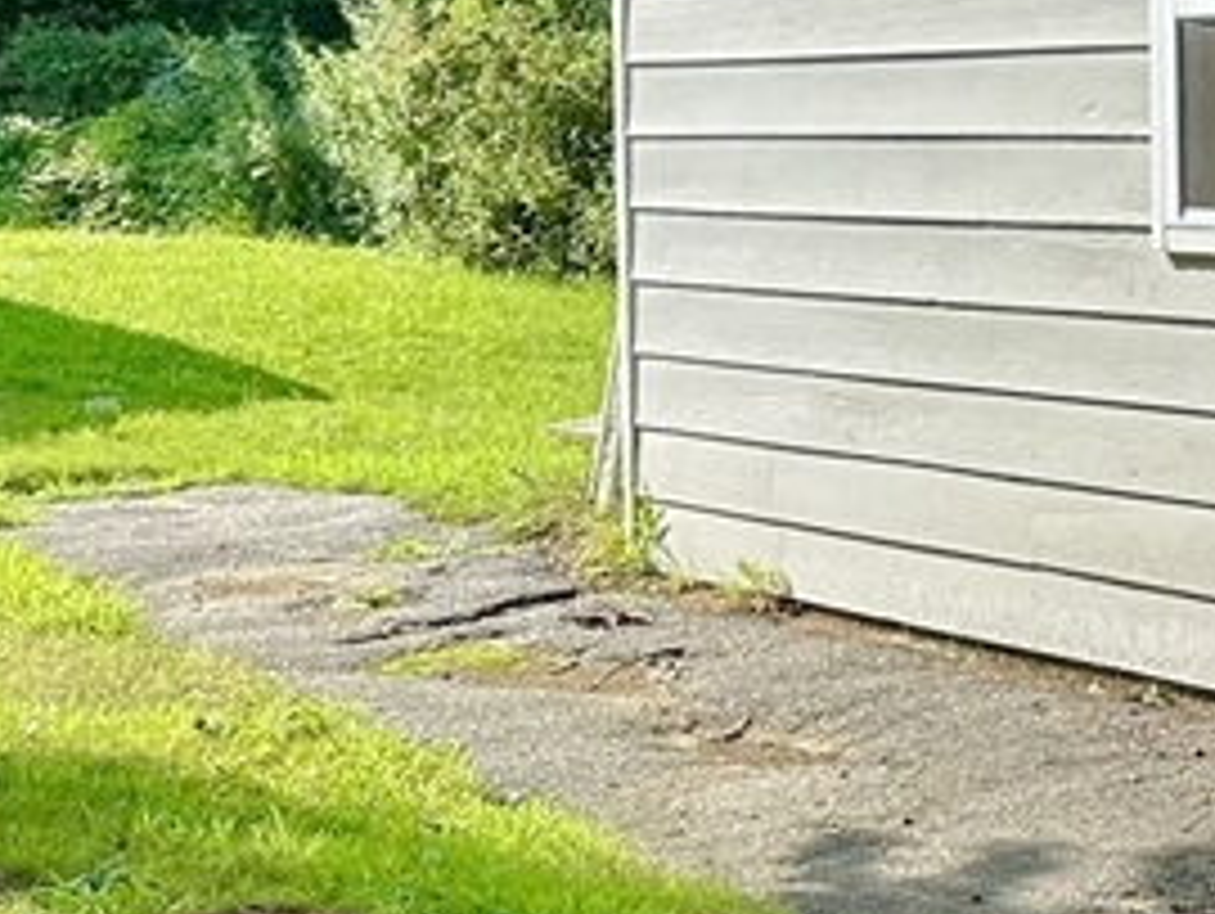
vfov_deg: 16.1
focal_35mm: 91
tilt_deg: -1.2
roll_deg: -0.7
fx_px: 3197
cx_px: 2110
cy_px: 153
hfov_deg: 17.8
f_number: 1.78
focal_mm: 6.86
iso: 80
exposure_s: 1/2469
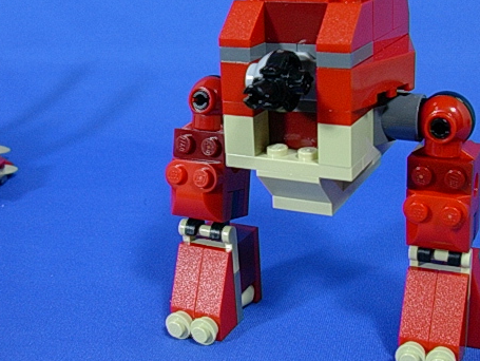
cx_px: 305
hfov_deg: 36.5
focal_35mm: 52
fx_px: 722
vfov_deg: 28.0
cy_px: 146
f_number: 2.7
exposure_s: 1/11.3
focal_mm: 5.6
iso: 70
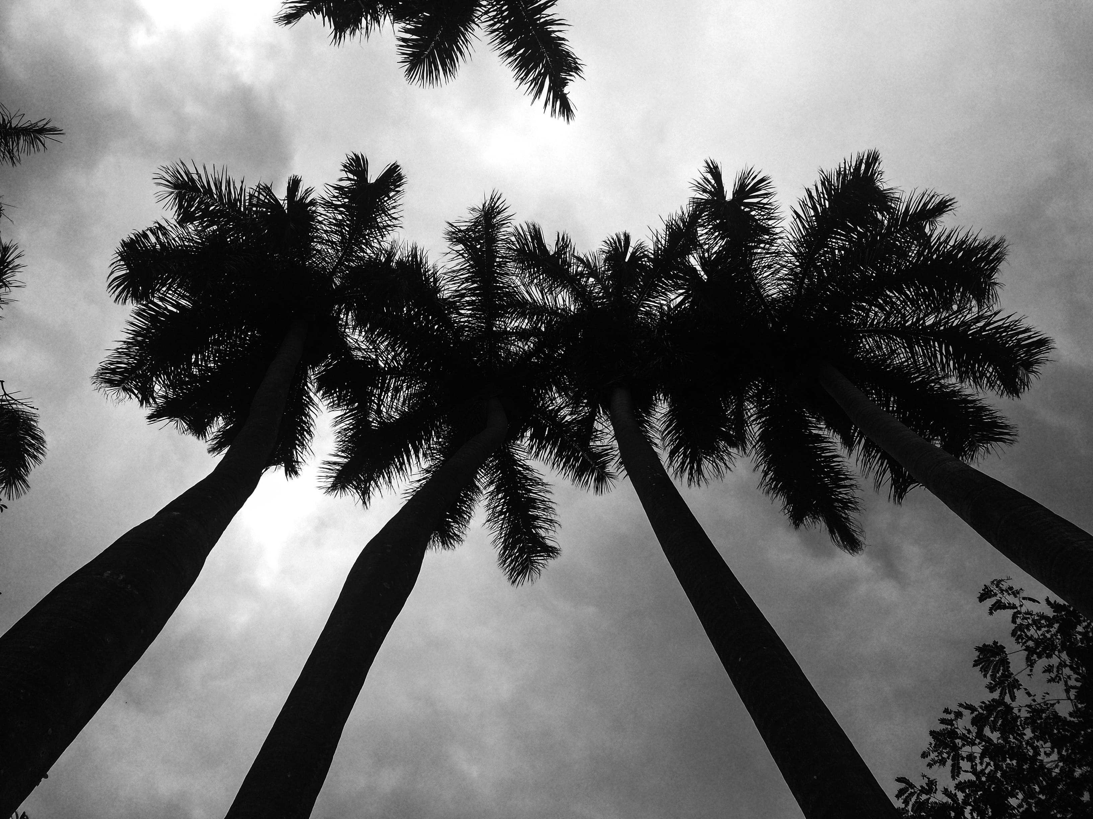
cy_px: 410
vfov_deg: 48.2
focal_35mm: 29
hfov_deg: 61.7
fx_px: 916
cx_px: 546
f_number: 2.2
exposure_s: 1/4566
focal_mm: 4.15
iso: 32
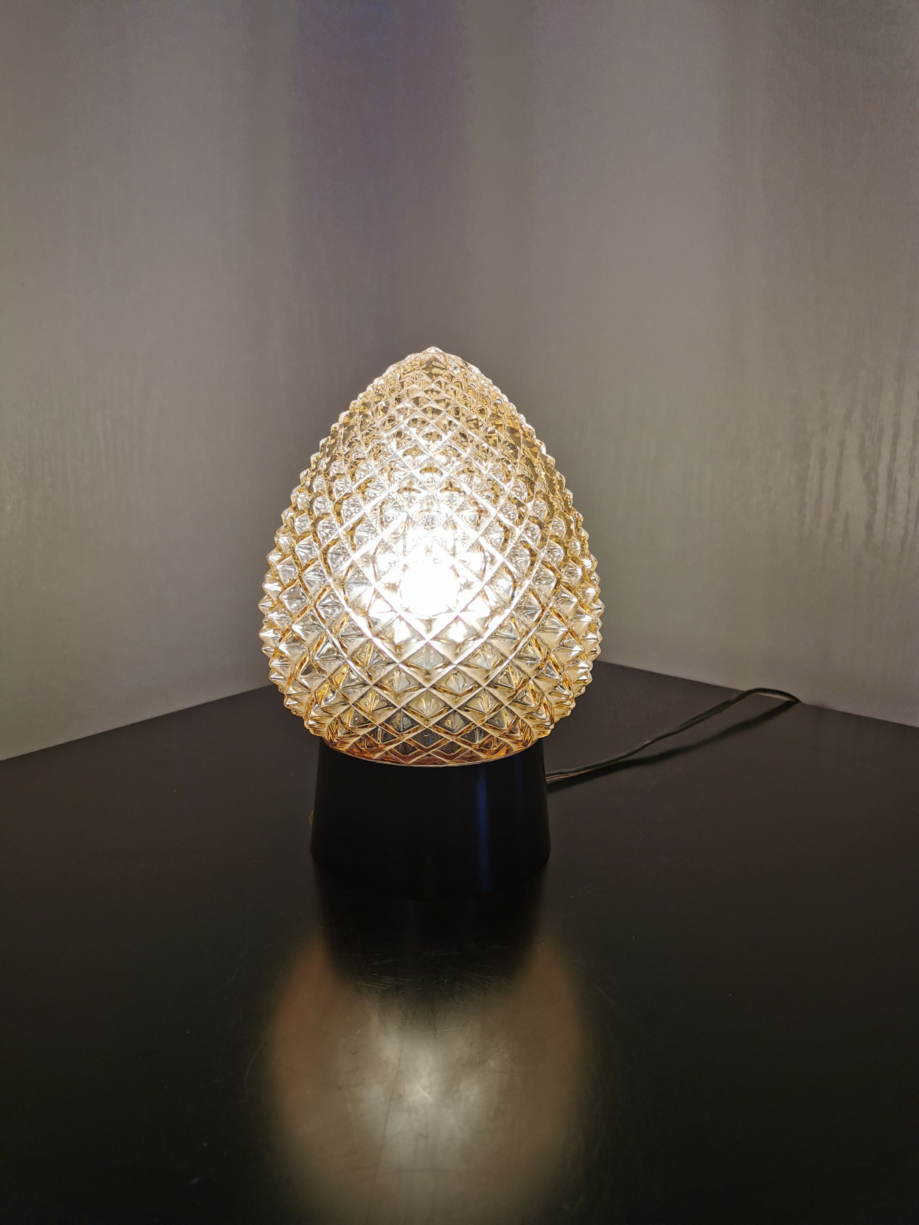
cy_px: 612
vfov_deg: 65.3
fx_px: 956
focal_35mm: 27
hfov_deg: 51.4
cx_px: 460
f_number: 1.8
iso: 50
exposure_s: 1/297
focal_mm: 5.58
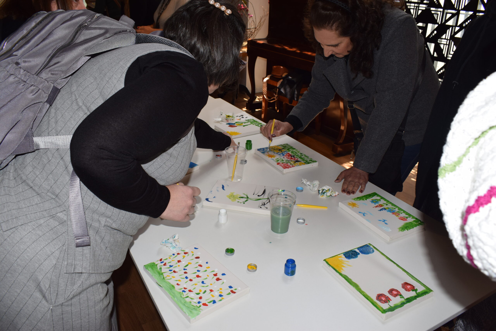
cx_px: 248
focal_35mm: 30
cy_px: 166
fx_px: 413
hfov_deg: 61.9
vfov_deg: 43.6
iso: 320
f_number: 9
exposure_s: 1/125
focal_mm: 20
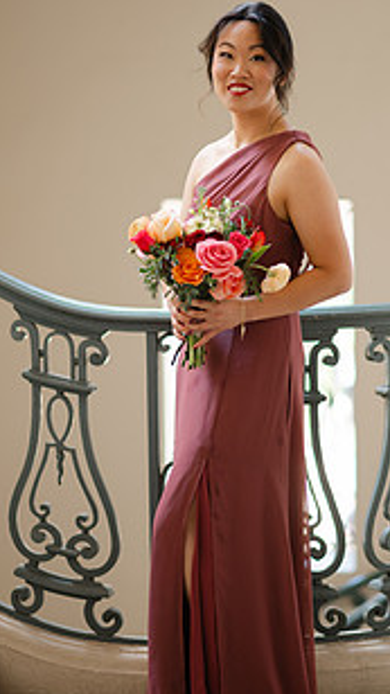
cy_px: 340
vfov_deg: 16.5
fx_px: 2393
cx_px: 241
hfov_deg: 9.3
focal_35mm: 130
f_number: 1.8
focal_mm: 85
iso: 100
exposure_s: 1/125
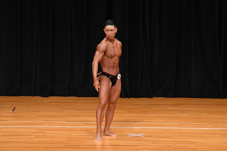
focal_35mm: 255
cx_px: 114
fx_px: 1607
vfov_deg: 5.4
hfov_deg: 8.1
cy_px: 76
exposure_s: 1/400
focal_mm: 170
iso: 3200
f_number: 5.6
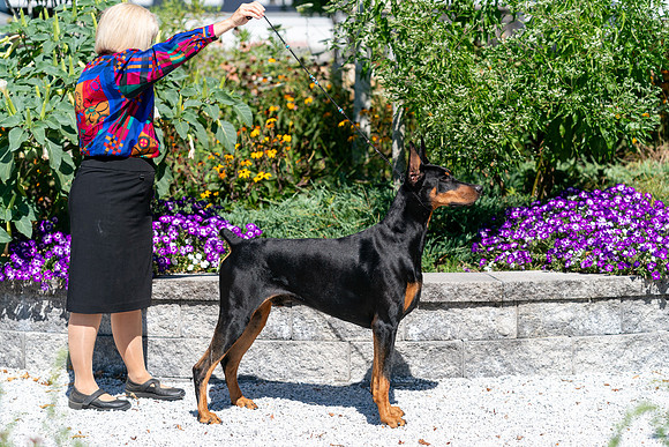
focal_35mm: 94
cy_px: 224
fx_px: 1747
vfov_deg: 14.6
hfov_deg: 21.7
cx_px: 334
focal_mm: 94
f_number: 3.5
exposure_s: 1/2500
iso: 250
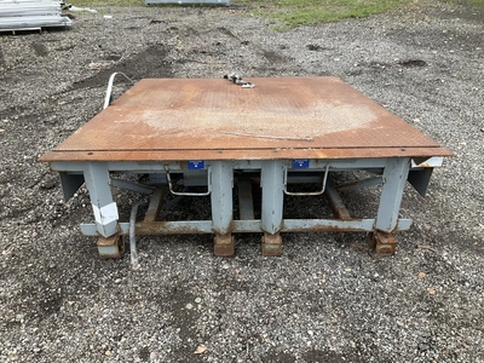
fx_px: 405
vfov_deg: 48.2
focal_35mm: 29
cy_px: 182
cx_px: 242
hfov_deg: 61.7
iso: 25
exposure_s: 1/295
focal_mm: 3
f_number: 1.8
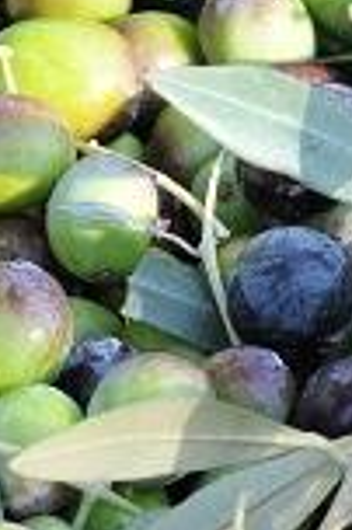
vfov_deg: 5.0
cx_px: -77
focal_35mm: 415
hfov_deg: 3.3
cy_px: 282
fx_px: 6100
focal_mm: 70
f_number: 13
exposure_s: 1/80
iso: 400
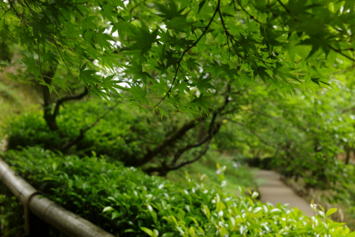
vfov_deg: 37.8
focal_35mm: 35
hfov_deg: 54.4
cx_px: 178
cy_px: 118
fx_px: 345
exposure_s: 1/24
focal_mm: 35
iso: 160
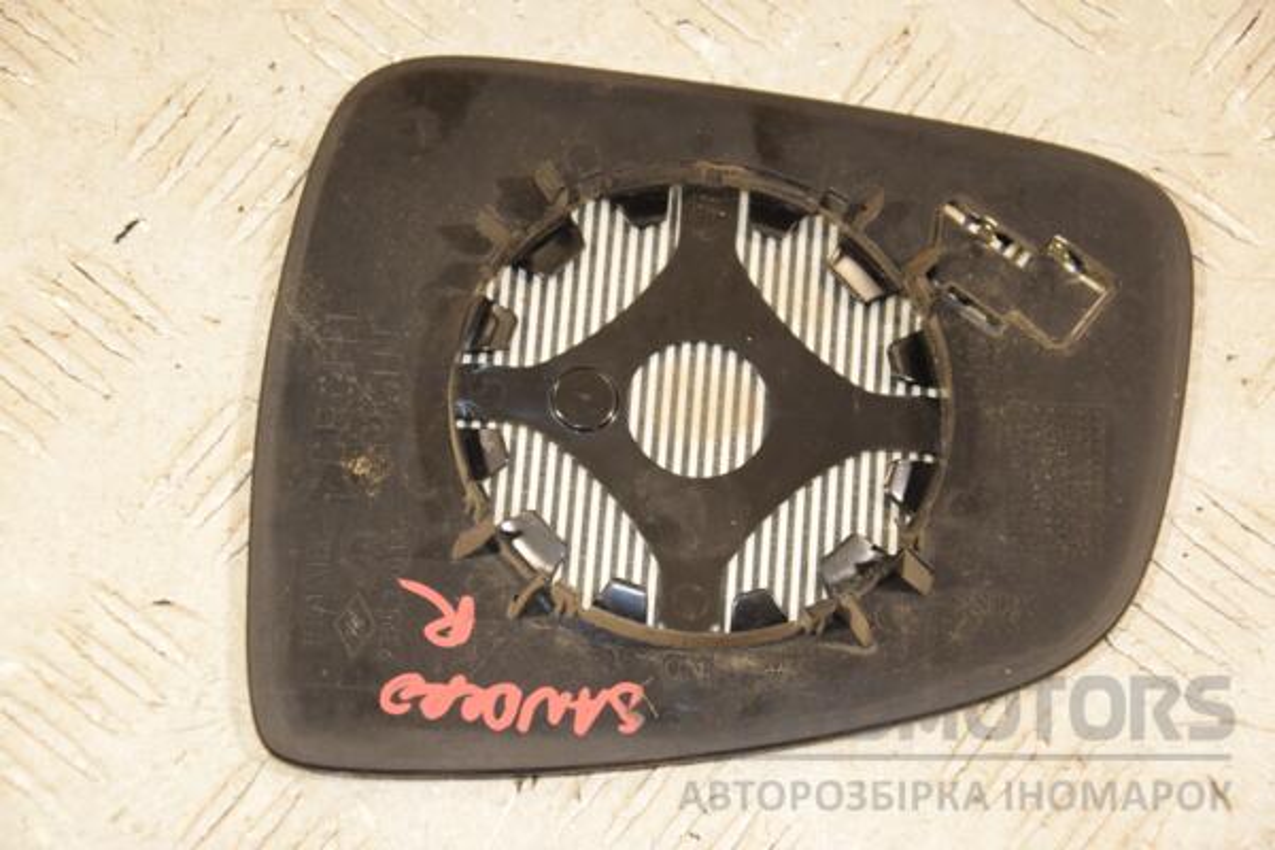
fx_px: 3718
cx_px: 638
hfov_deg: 19.5
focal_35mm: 105
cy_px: 425
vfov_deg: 13.0
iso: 800
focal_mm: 70
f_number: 5.3
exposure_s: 1/160
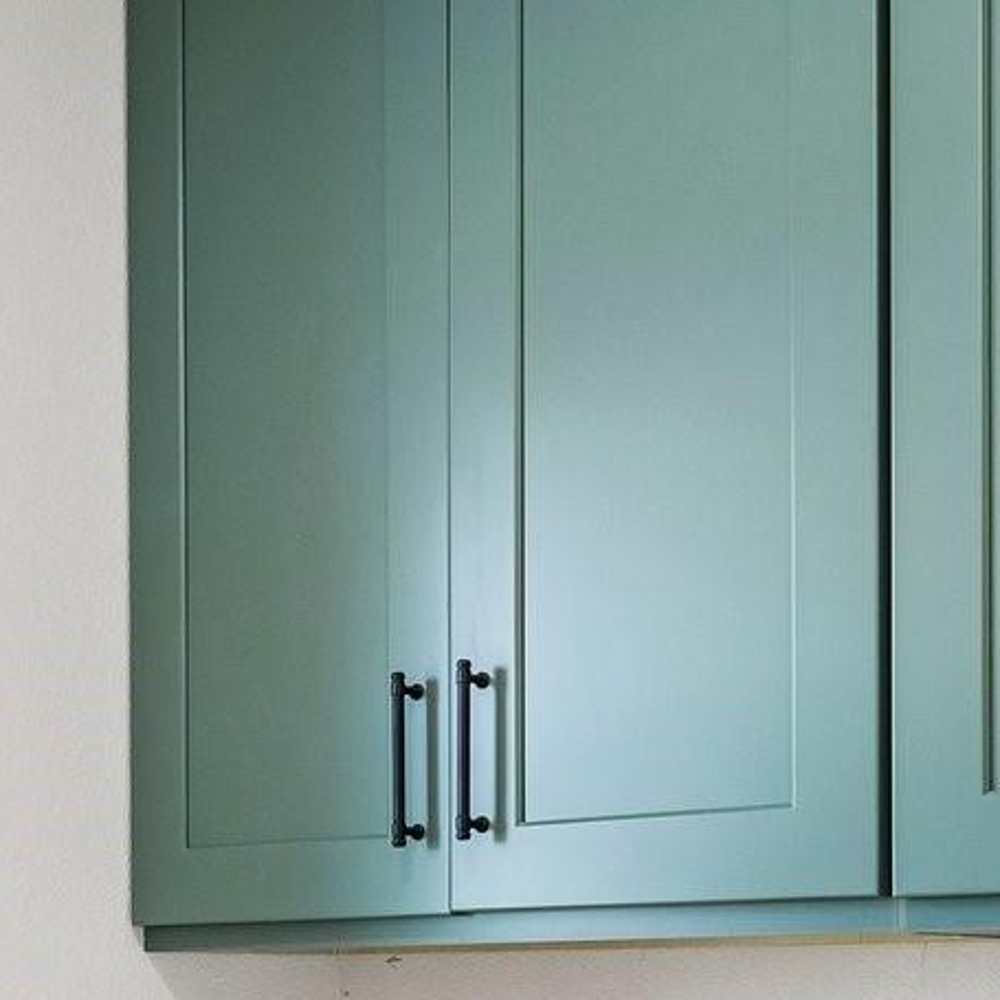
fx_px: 2124
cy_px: 995
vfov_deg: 25.2
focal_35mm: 65
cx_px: 226
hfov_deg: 26.1
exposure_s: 1/80
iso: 400
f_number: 8
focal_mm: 17
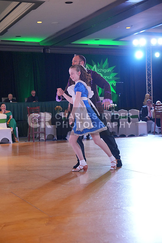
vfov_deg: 33.4
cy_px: 122
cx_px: 81
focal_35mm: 60
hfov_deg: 22.6
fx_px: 405
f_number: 4
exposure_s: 1/500
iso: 4000
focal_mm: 60
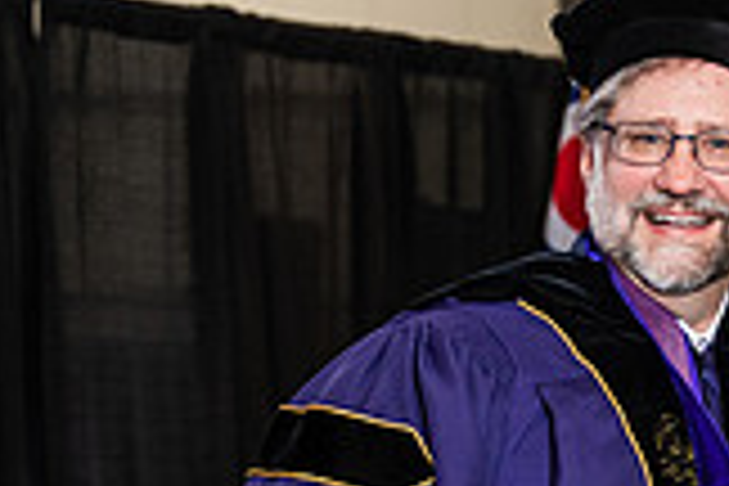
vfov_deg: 6.4
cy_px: 389
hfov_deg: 9.5
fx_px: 4353
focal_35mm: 215
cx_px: 702
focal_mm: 60
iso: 1250
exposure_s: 1/200
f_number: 4
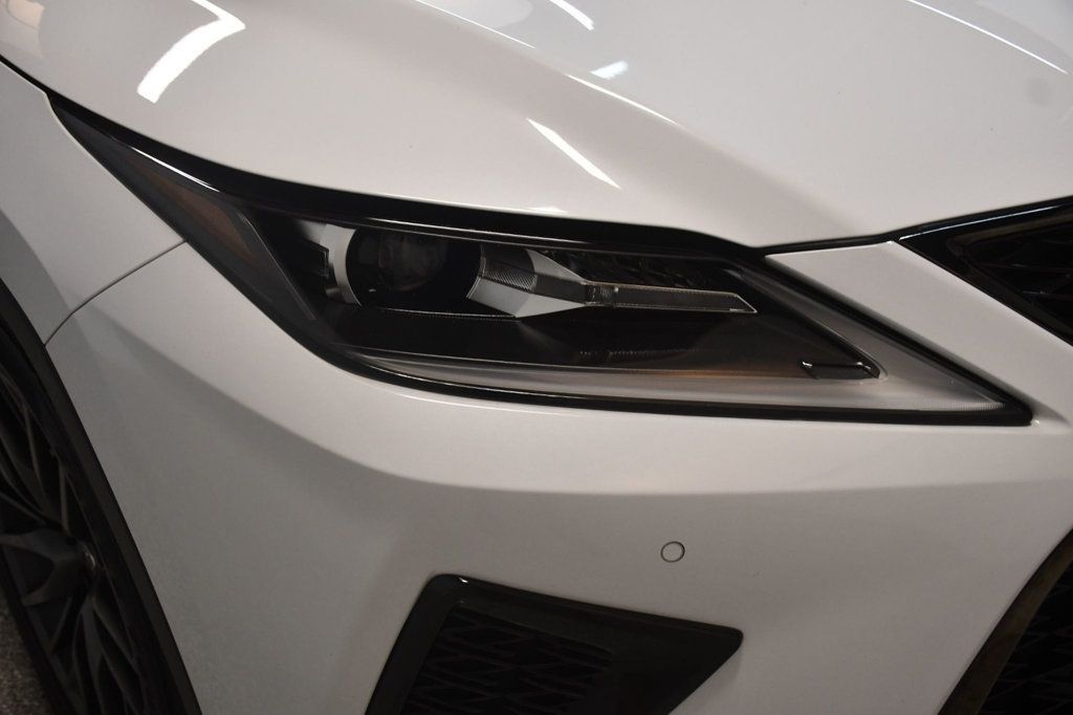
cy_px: 358
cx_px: 536
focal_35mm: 39
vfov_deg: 34.2
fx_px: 1162
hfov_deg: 49.6
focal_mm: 26
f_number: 3.8
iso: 800
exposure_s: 1/125
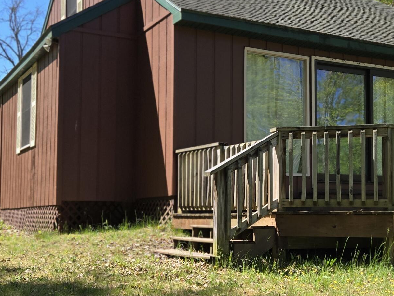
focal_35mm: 57
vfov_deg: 25.6
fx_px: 649
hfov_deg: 33.5
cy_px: 167
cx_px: 255
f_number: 1.8
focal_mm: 5.4
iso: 50
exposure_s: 1/2000
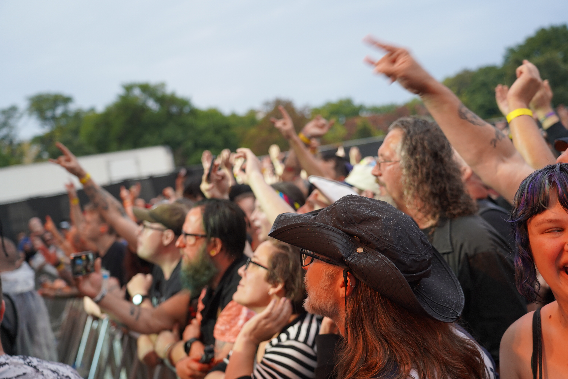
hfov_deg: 38.9
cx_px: 284
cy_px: 190
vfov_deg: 26.5
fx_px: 805
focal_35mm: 51
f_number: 4
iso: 800
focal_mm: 51
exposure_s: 1/160
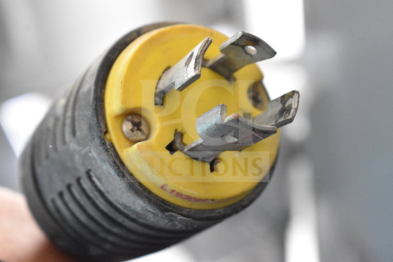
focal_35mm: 82
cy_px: 131
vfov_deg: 16.6
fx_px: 901
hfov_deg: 24.6
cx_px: 196
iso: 6400
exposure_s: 1/160
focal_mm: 55
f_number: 7.1
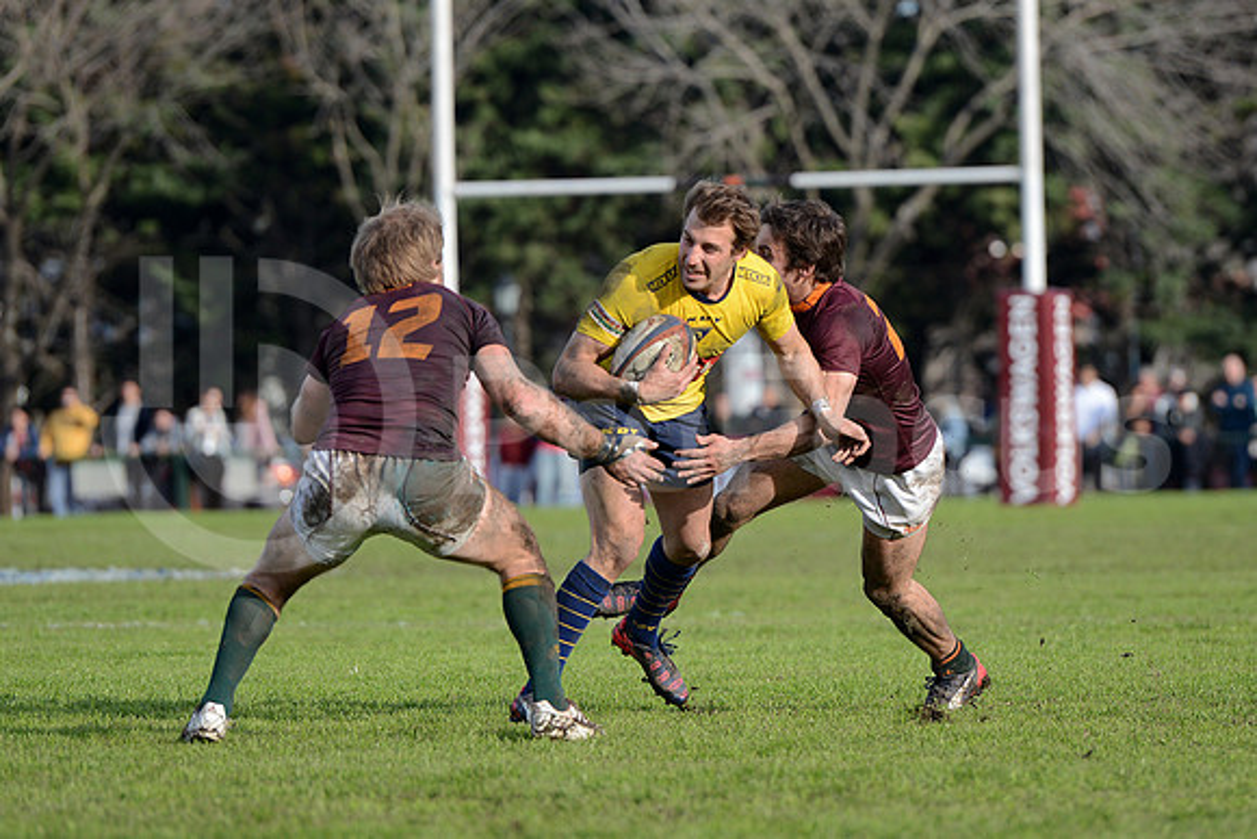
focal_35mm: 200
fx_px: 6985
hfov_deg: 10.3
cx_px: 628
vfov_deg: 6.9
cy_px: 420
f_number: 4
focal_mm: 200
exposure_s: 1/2500
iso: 500
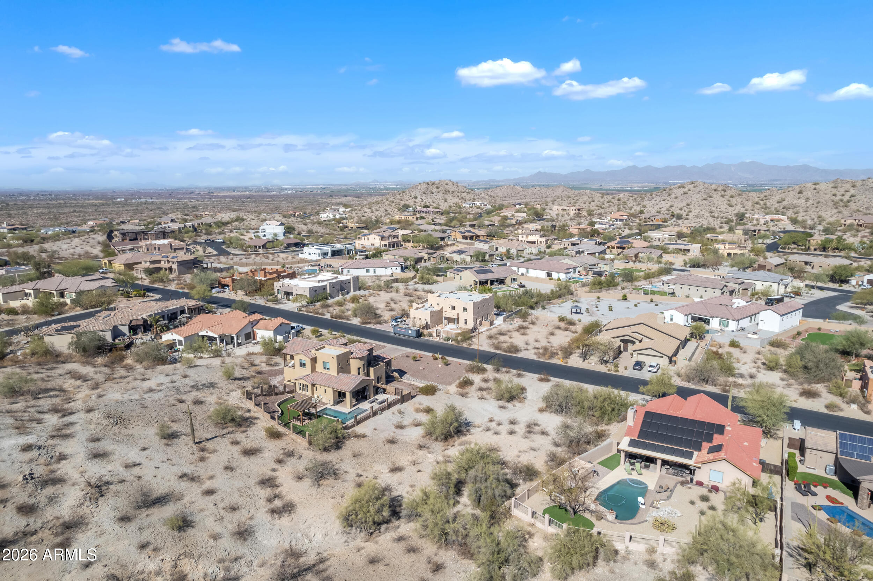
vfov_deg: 57.2
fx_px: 533
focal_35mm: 22
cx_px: 436
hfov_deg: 78.6
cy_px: 290
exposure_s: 1/2500
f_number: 2.8
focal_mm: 8.38
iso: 100
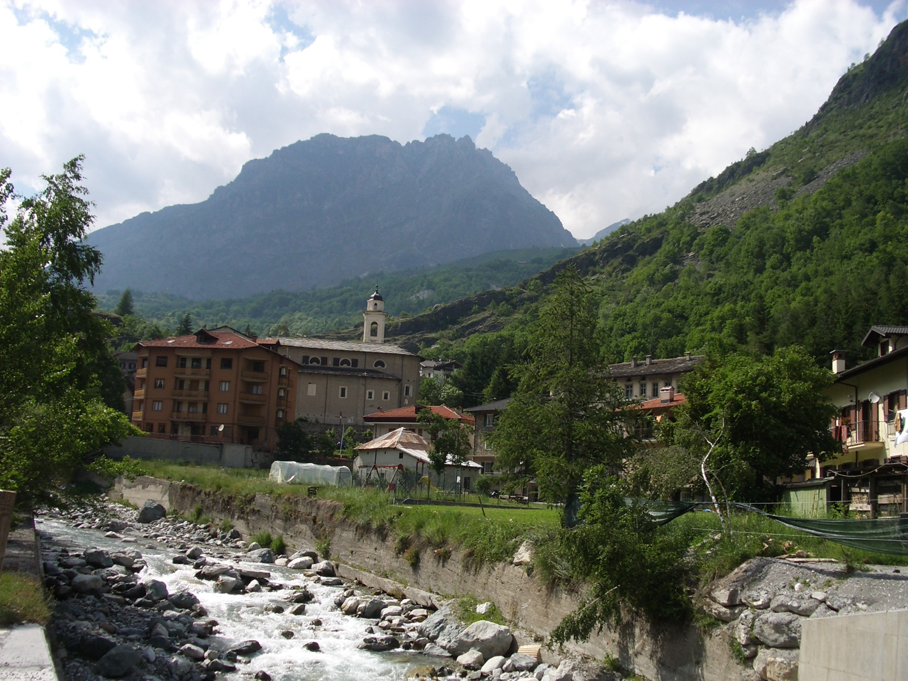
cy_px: 340
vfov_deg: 40.7
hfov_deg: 52.6
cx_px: 454
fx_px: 918
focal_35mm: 35
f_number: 4.3
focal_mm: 5.8
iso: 80
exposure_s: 1/500
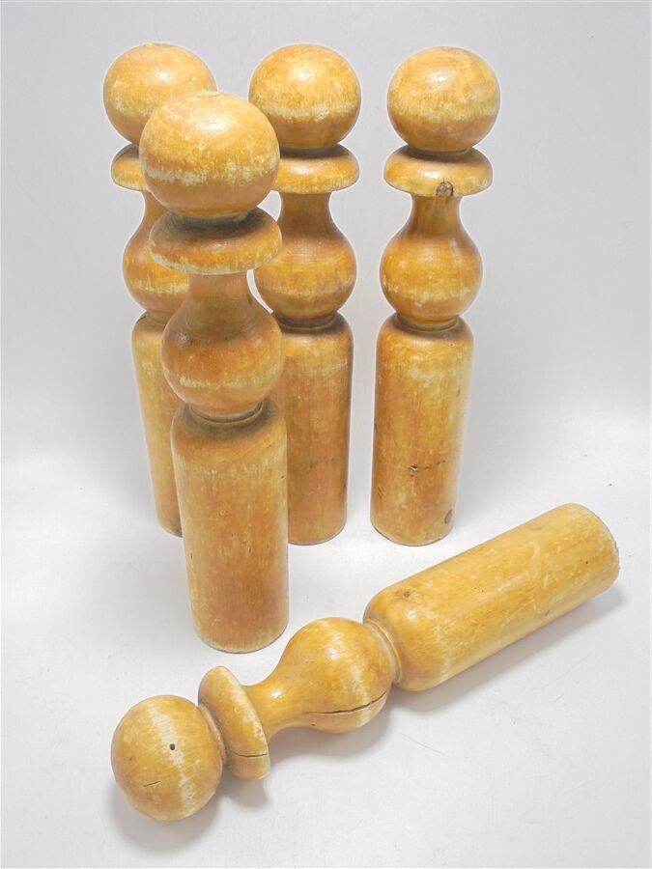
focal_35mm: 34
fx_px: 854
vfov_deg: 54.0
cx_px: 326
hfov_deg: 41.8
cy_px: 434
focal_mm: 6.1
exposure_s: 1/40
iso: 100
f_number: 4
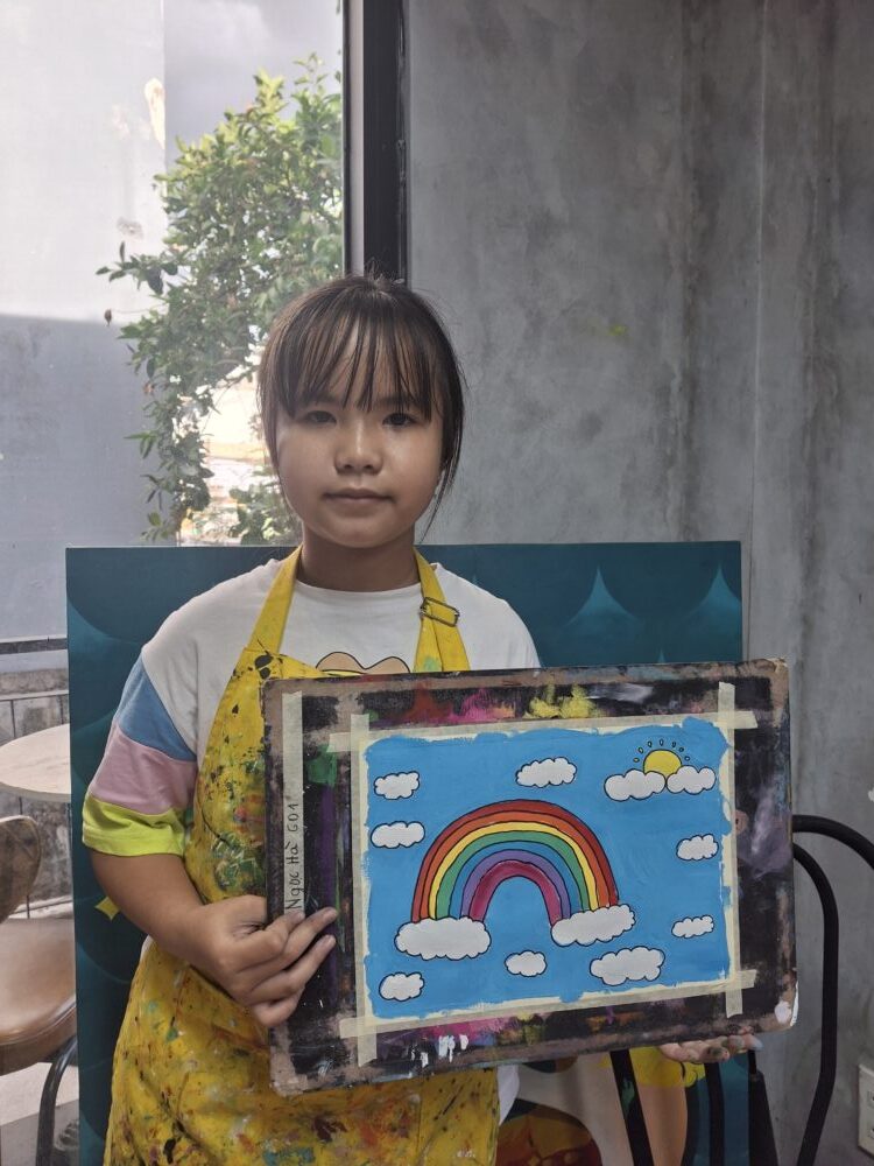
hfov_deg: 54.9
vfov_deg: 69.4
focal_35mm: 25
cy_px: 583
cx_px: 437
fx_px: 842
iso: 25
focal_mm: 4.69
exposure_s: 1/100
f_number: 1.8
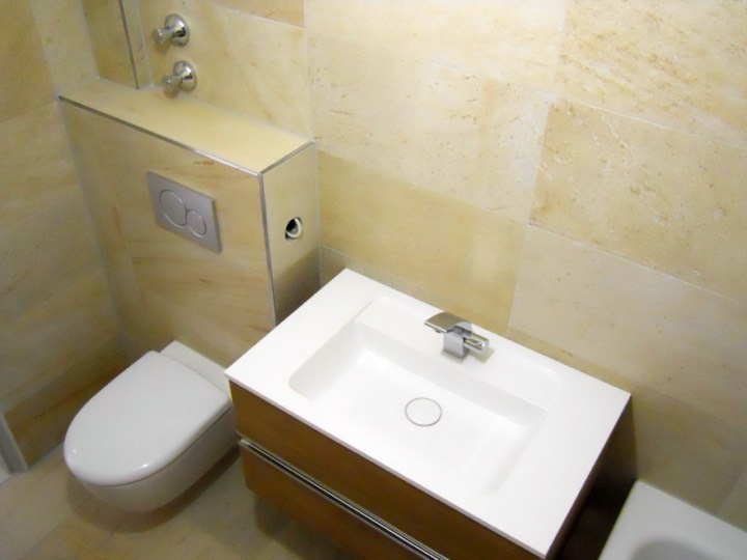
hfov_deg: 56.8
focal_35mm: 32
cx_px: 374
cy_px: 280
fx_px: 691
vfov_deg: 44.2
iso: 800
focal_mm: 5.7
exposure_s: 1/100
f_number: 2.8
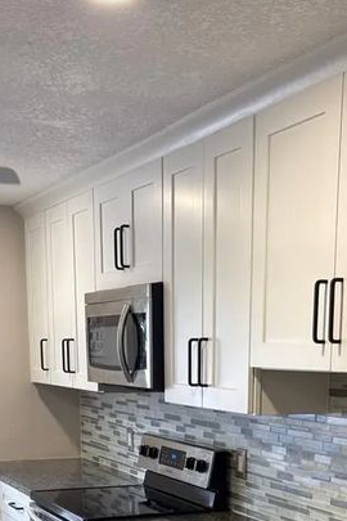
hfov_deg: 23.6
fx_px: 824
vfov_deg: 31.9
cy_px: 541
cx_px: 243
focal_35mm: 57
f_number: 1.6
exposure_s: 1/60
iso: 100
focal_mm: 5.96
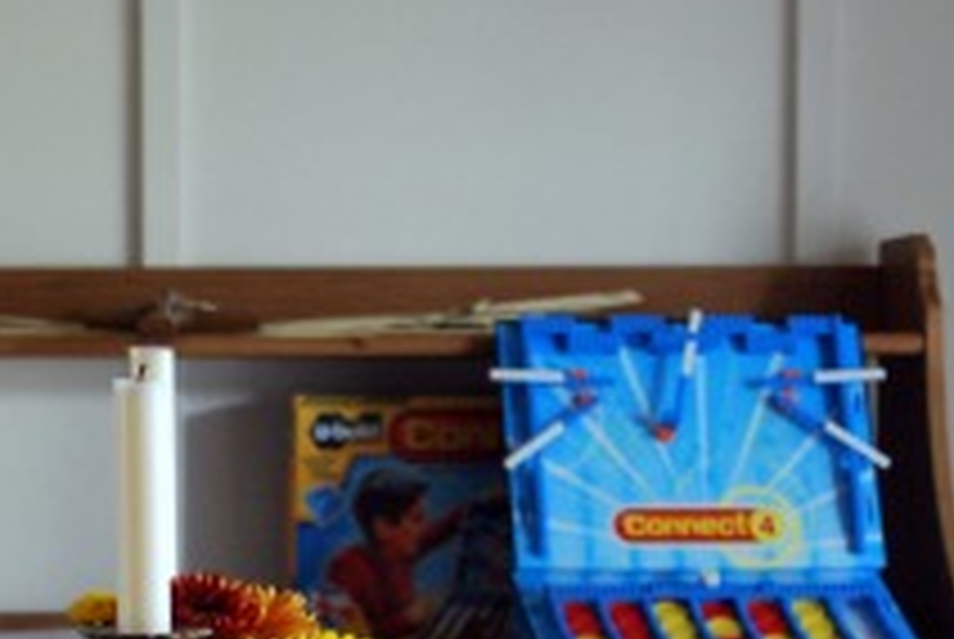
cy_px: 680
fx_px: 3423
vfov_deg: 10.5
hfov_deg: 15.7
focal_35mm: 129
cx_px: 94
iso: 800
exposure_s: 1/30
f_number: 5
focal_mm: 32
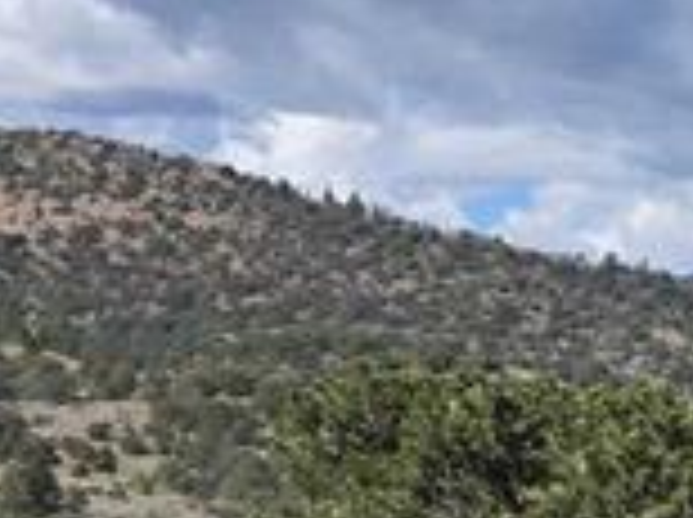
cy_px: 856
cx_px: 1858
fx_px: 3058
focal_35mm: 153
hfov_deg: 10.4
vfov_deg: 9.3
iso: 80
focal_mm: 6.3
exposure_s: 1/5017
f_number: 1.7
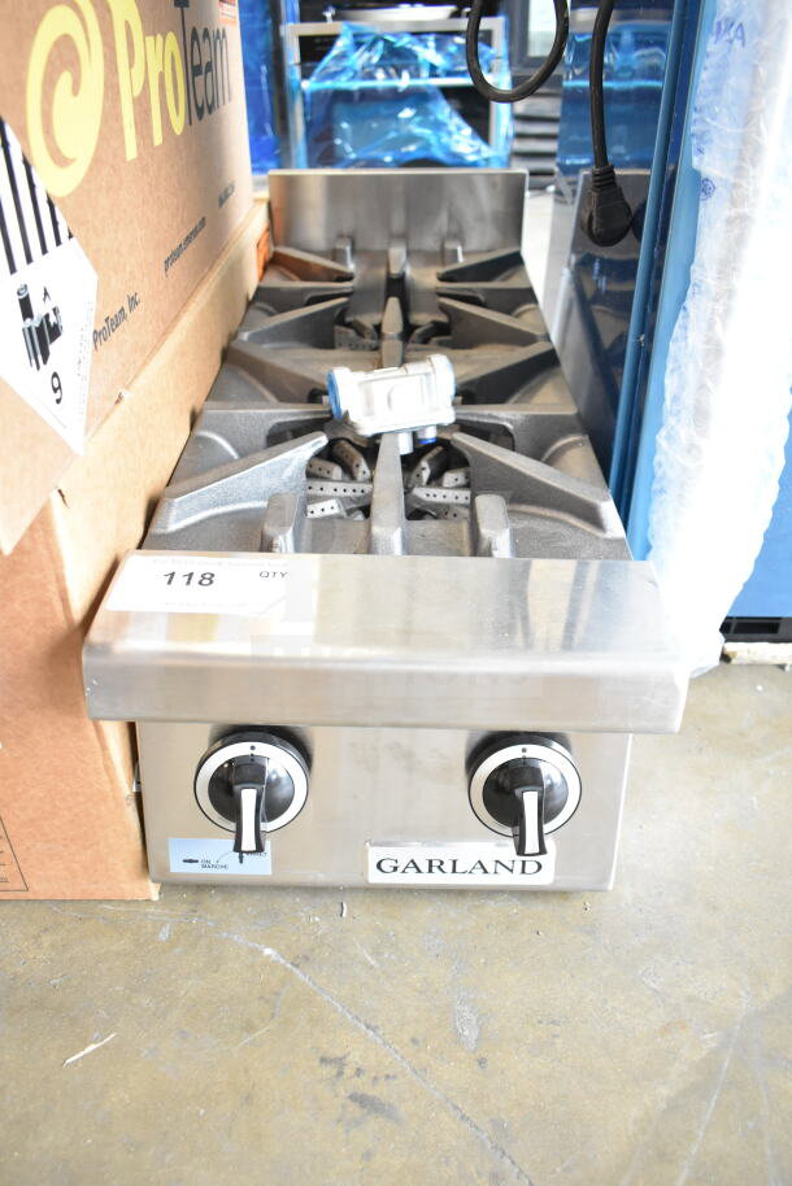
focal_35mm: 27
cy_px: 593
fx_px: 890
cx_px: 396
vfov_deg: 67.4
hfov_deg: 48.0
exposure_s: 1/60
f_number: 4
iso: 1600
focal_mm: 18
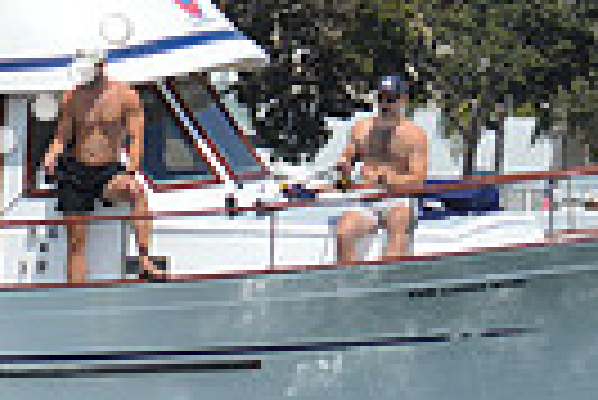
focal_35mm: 758
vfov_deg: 1.8
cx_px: -229
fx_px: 12605
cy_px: -211
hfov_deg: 2.7
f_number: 6.3
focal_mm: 116
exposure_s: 1/640
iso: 100
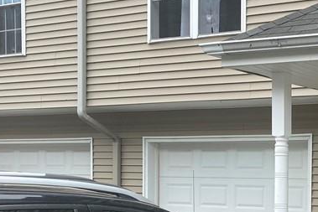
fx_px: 645
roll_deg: +0.9
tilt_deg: -1.3
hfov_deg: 25.0
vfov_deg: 18.1
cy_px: 224
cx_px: 383
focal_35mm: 73
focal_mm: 4.25
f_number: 1.8
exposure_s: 1/1346
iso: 32
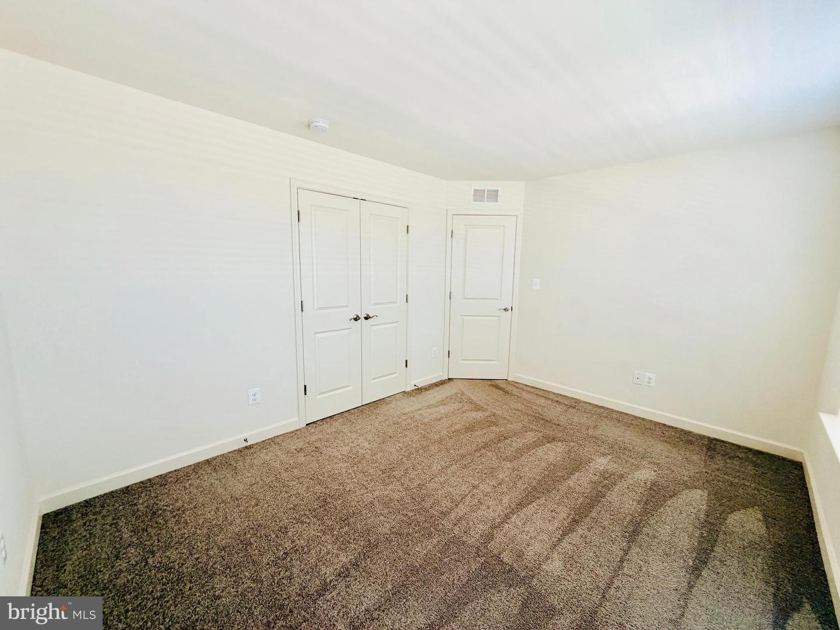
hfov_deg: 102.1
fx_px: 340
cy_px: 315
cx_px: 420
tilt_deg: -9.0
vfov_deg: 85.7
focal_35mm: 14
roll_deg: -1.0
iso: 250
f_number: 2.2
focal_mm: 2.22
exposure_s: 1/121
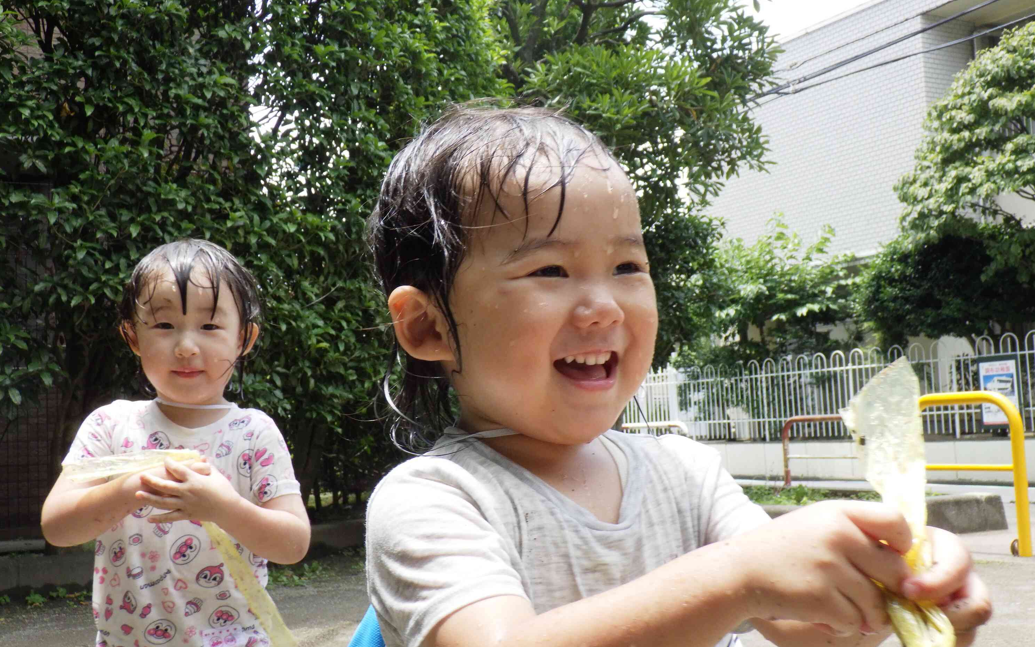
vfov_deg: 28.6
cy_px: 341
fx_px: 1269
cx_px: 517
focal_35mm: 45
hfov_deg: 44.4
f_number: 5
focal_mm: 7.5
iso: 250
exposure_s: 1/250
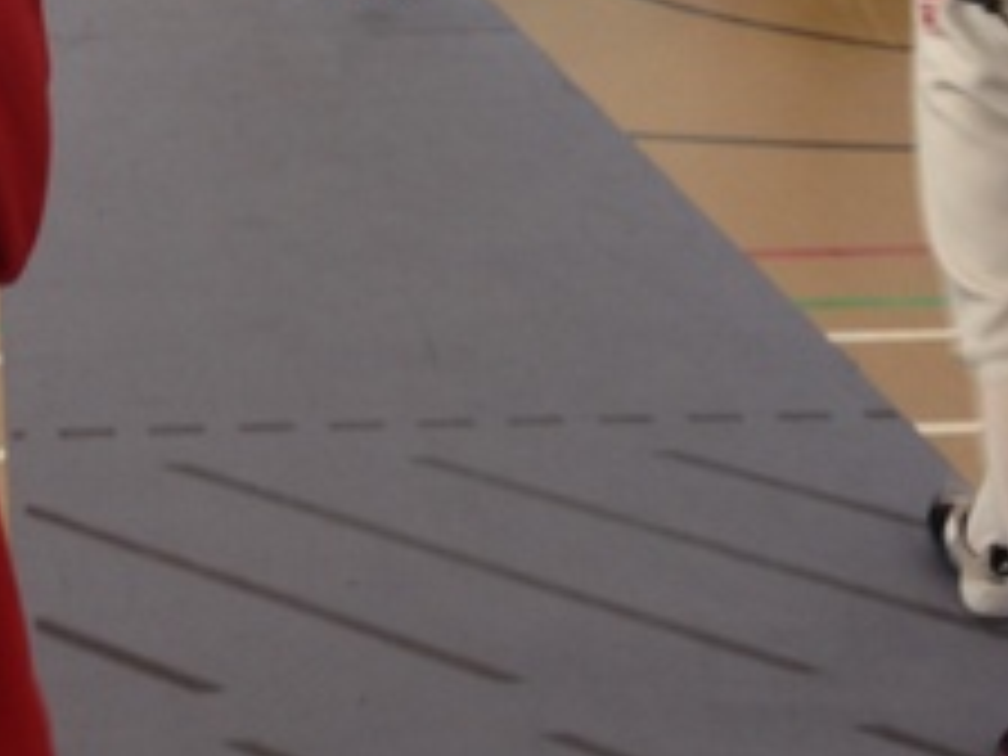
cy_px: -279
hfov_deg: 19.3
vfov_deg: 14.1
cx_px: 108
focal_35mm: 100
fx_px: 2912
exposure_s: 1/24
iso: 50
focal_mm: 4.28
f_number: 2.4
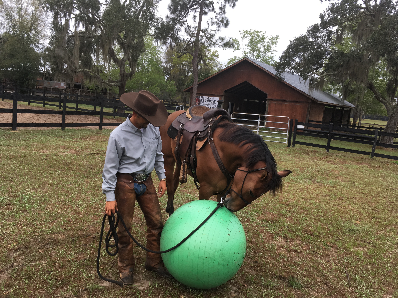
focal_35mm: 29
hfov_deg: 61.7
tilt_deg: -10.8
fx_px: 333
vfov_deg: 48.2
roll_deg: -3.6
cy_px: 149
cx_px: 199
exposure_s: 1/120
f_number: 2.2
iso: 32
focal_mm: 4.15
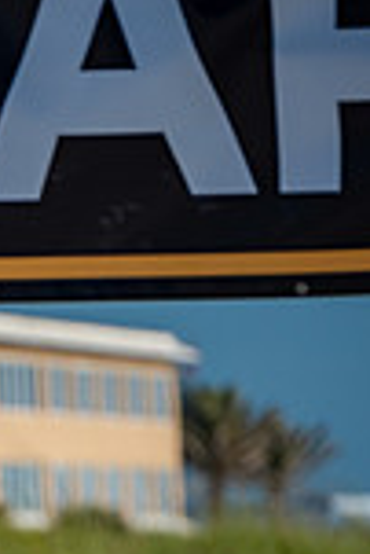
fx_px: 7090
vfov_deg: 4.5
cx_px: -114
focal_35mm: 461
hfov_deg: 3.0
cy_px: 638
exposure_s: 1/4000
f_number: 2.8
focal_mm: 155
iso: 250
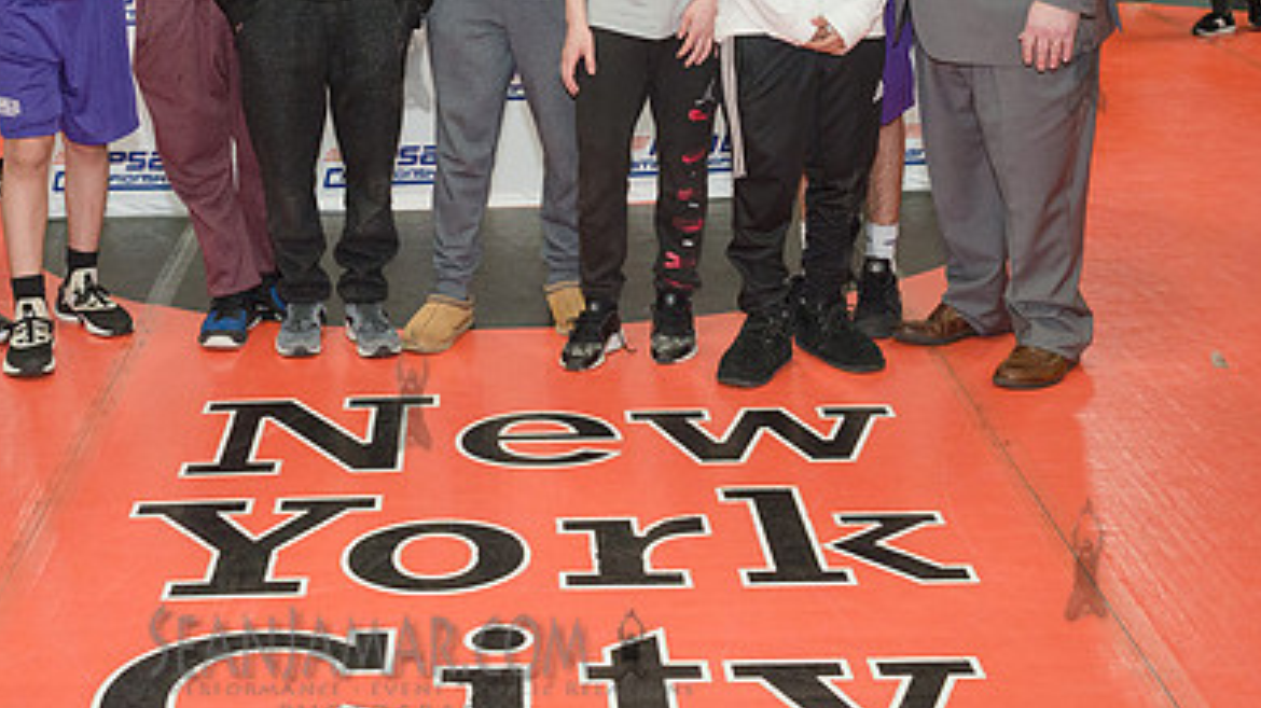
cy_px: 51
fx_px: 2139
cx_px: 403
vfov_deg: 18.4
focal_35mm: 64
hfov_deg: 32.5
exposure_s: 1/160
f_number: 5.6
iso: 2500
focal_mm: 35
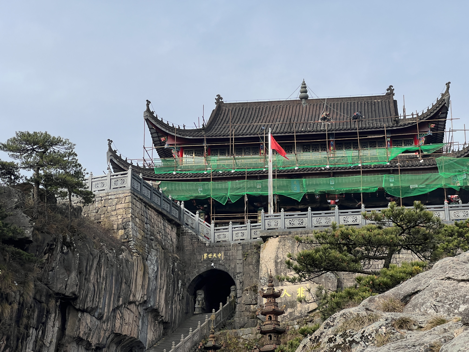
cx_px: 234
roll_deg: +1.3
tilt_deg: +20.3
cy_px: 176
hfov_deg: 25.3
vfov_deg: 19.1
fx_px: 1043
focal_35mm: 77
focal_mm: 9
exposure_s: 1/605
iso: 32
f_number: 2.8
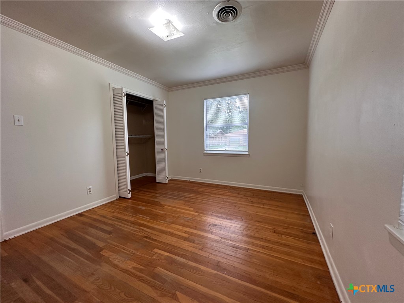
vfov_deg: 85.7
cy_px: 152
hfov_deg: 102.1
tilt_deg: -4.6
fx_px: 163
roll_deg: +0.0
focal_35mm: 14
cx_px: 202
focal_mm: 2.22
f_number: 2.2
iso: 200
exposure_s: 1/120
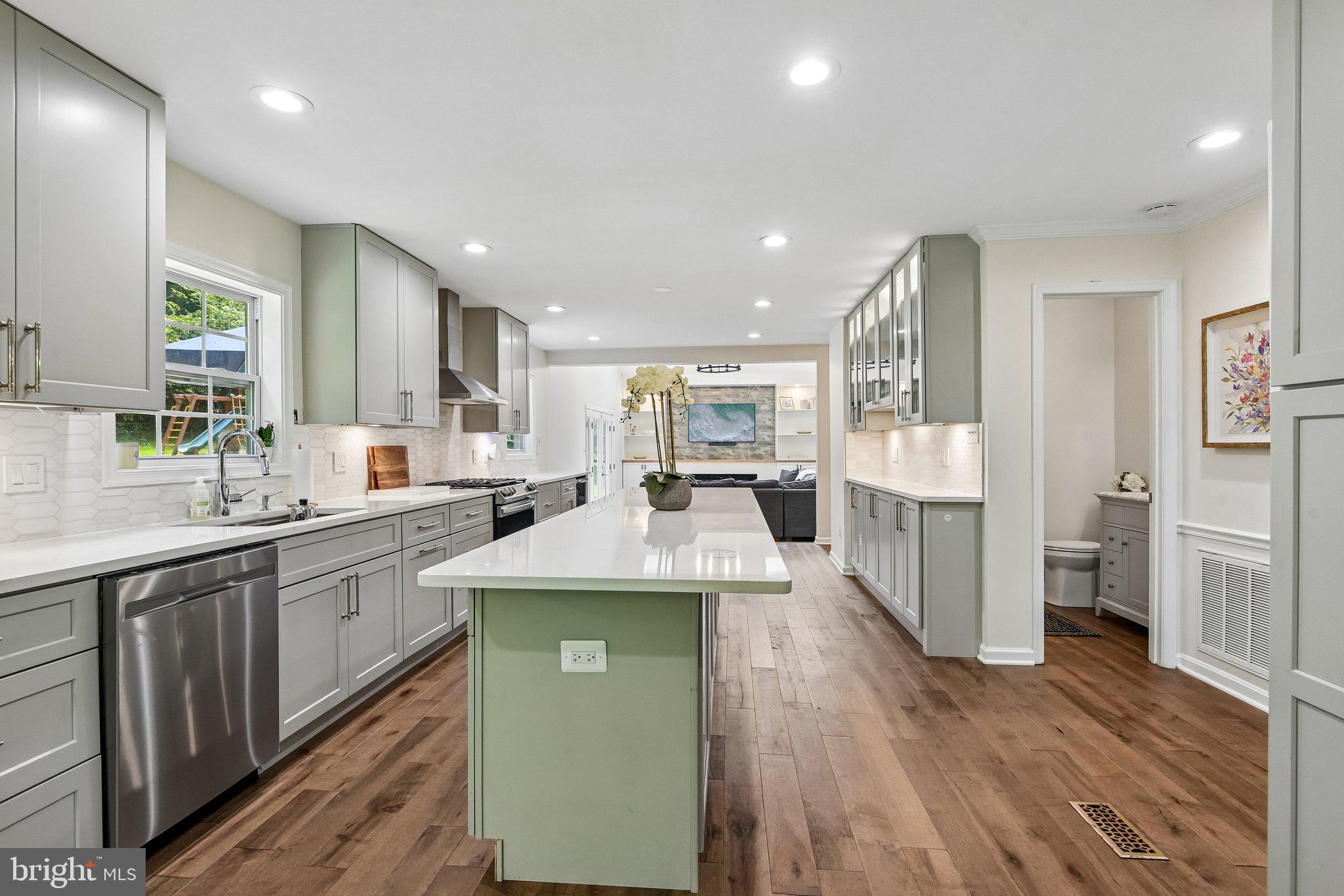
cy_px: 448
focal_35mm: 16
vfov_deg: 73.7
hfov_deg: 96.7
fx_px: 597
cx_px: 672
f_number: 8
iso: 400
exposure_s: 1/40
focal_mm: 16
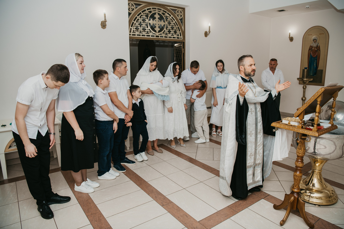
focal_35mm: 24
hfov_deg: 73.7
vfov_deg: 53.1
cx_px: 172
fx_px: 229
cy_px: 114
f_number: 4
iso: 200
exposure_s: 1/160
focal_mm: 24
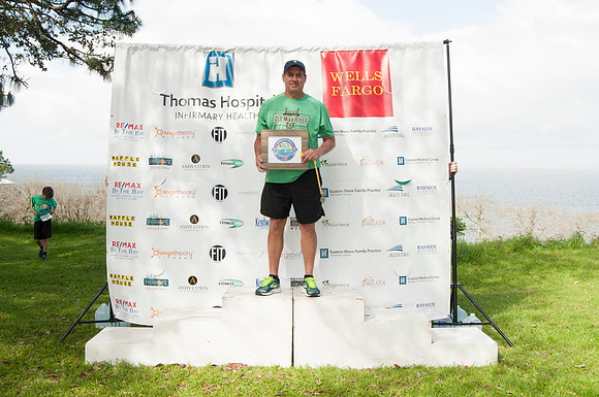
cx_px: 300
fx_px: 598
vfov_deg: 36.8
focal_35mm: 36
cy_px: 198
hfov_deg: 53.2
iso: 250
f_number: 9
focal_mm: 24
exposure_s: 1/200
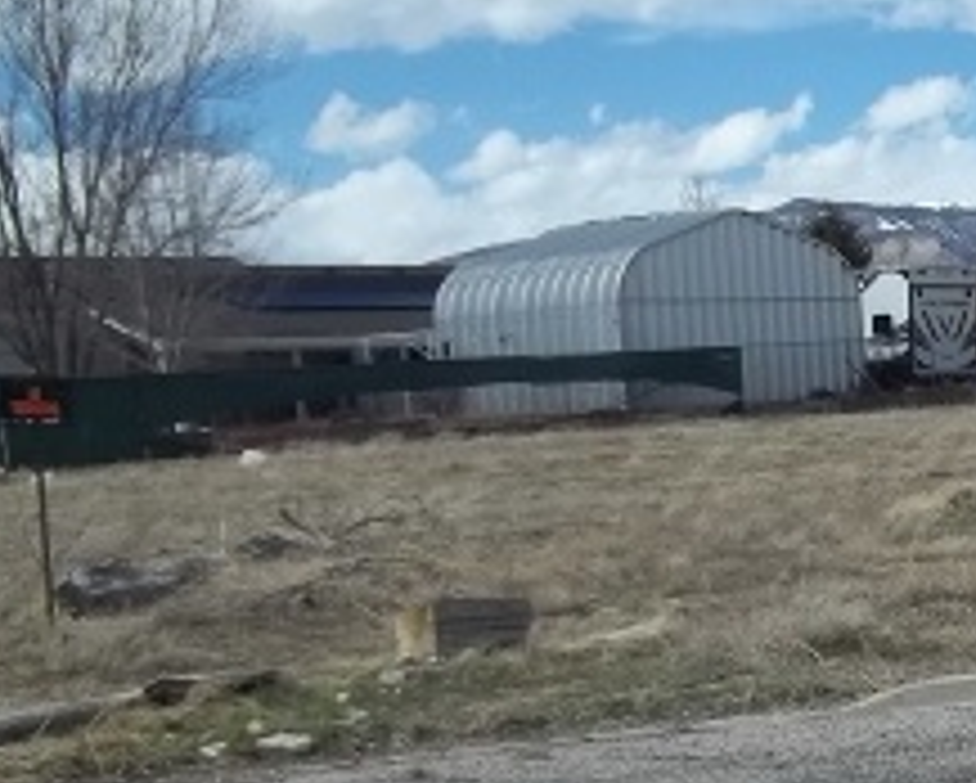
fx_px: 2660
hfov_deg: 19.1
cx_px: 1304
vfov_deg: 16.6
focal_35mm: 92
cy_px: 680
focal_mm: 5.7
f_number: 8.8
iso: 64
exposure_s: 1/250
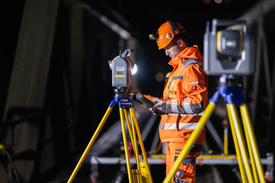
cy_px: 81
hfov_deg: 19.4
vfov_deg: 13.0
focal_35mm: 105
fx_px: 802
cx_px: 170
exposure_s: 1/250
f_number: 1.2
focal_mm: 85
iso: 1250
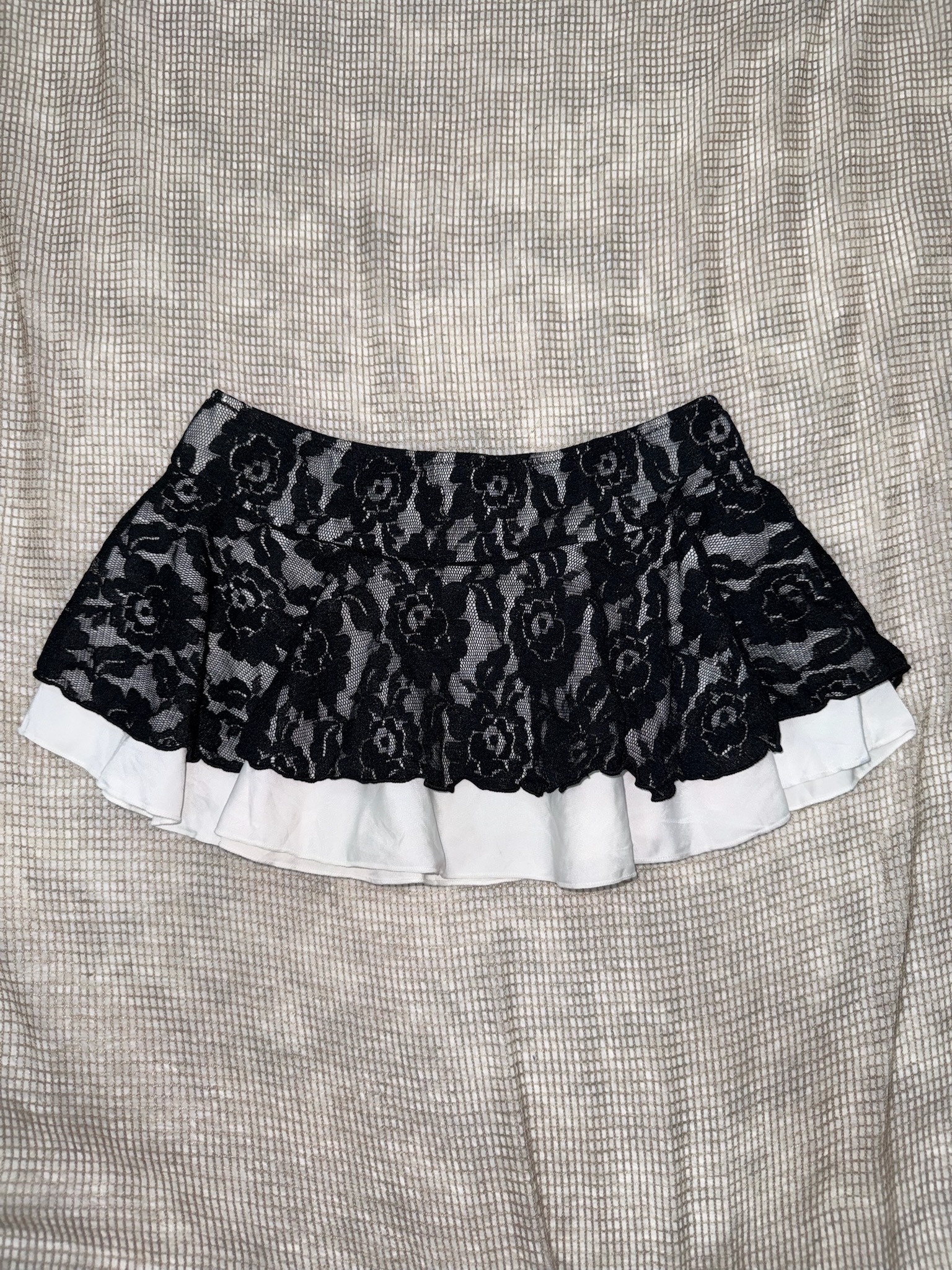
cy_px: 635
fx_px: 880
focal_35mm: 24
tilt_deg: -83.8
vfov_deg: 71.6
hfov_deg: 56.8
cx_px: 476
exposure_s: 1/52
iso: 64
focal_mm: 6.76
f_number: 1.78
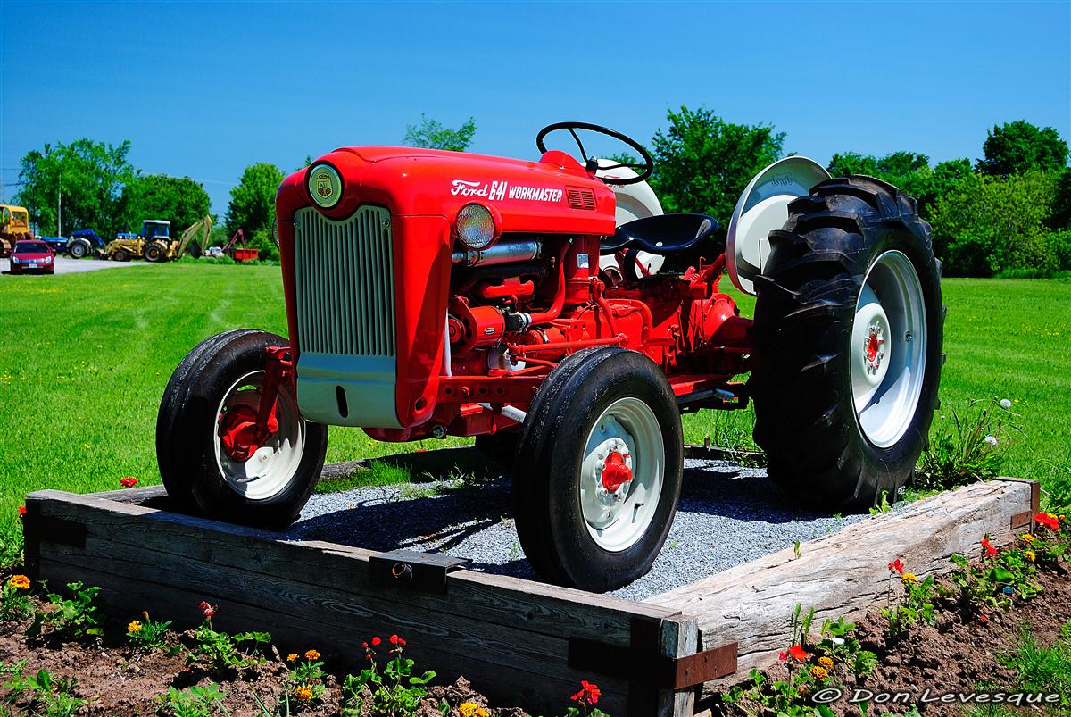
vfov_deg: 28.1
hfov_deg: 41.1
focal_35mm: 48
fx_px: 1430
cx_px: 536
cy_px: 358
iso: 100
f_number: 5.6
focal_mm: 32
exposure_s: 1/125
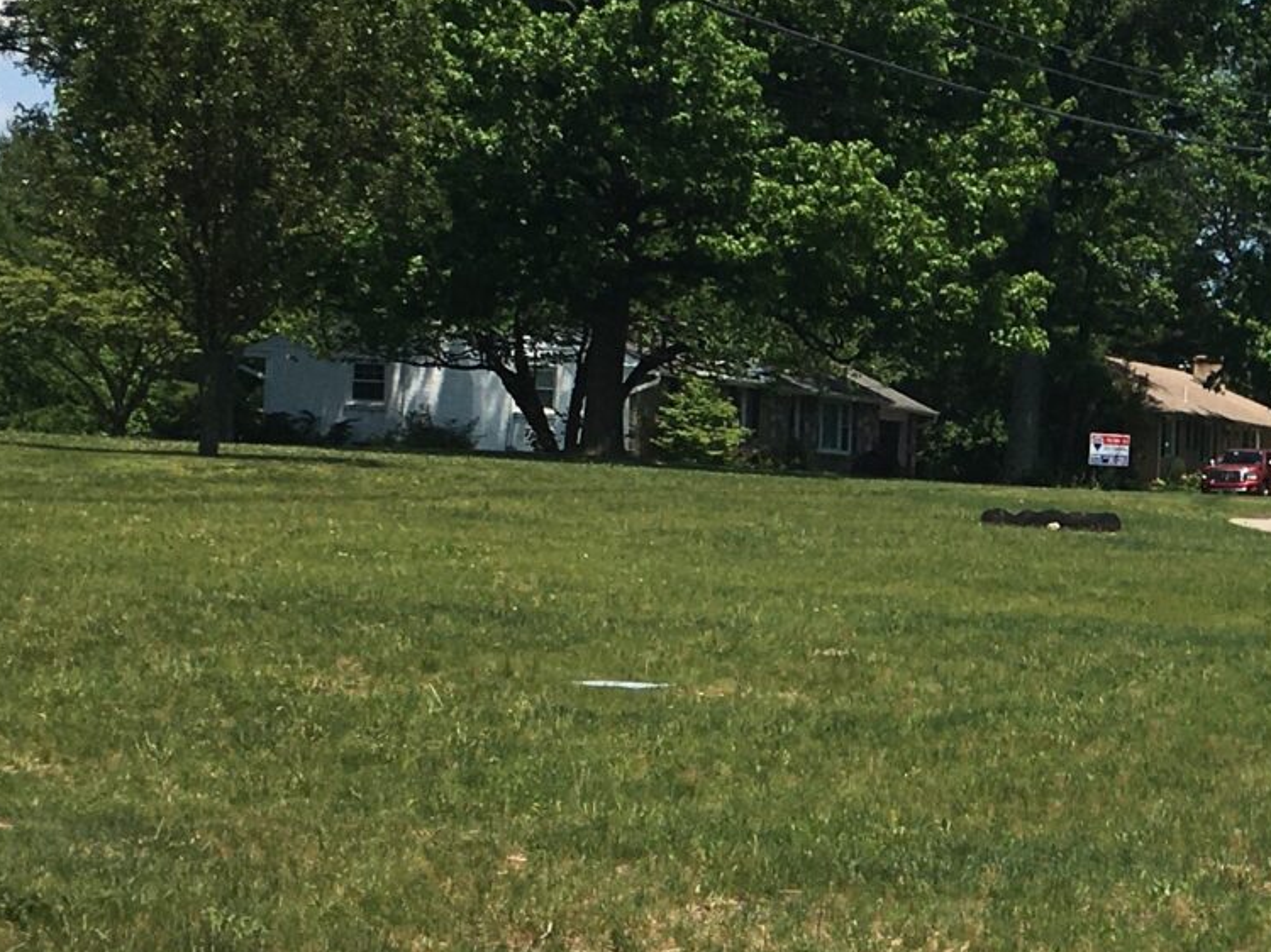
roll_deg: -2.4
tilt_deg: +0.3
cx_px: 1591
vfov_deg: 14.9
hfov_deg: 18.6
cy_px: 640
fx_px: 3634
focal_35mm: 99
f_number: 2.2
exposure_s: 1/2331
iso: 25
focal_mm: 4.15
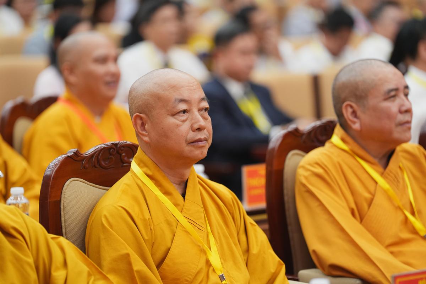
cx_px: 213
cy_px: 142
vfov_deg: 7.8
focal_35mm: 175
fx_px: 2071
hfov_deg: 11.7
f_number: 2.8
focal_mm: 175
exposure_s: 1/200
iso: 2500
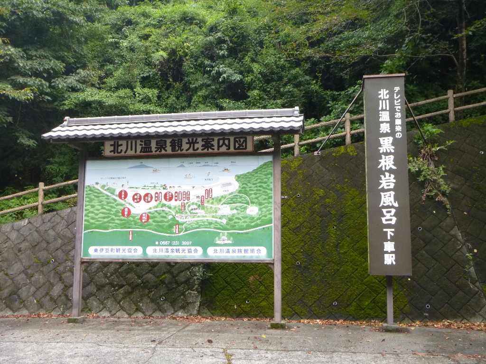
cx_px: 243
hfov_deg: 51.4
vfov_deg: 39.7
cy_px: 182
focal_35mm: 36
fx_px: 505
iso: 160
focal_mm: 6.4
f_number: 4.4
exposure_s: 1/60
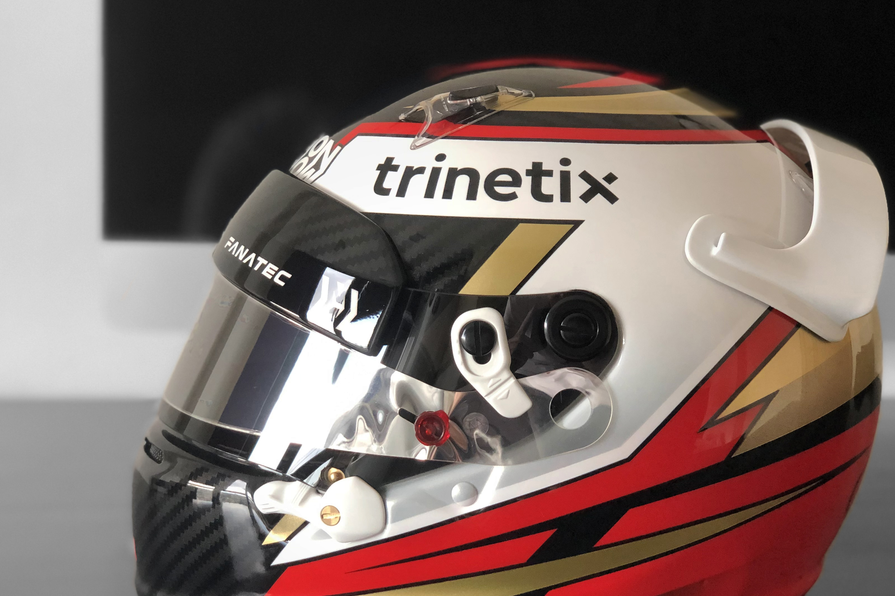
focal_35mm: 68
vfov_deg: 20.0
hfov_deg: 29.6
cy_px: 394
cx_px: 488
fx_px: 1690
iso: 125
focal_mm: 6
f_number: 2.4
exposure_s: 1/60
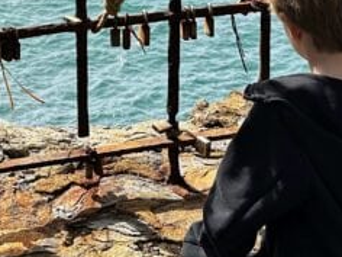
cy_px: -78
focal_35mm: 104
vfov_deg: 13.7
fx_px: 1028
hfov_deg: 18.8
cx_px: 91
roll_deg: -0.4
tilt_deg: -9.0
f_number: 1.78
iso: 80
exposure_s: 1/4762
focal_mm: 6.86
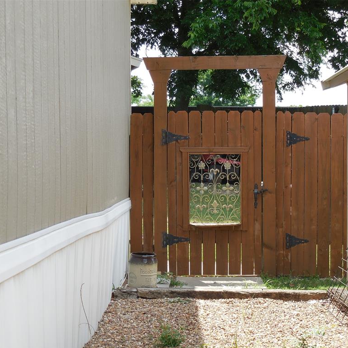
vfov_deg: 20.9
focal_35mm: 83
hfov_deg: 20.9
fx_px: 944
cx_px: 209
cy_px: 175
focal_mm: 12.6
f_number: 4.7
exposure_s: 1/320
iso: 125
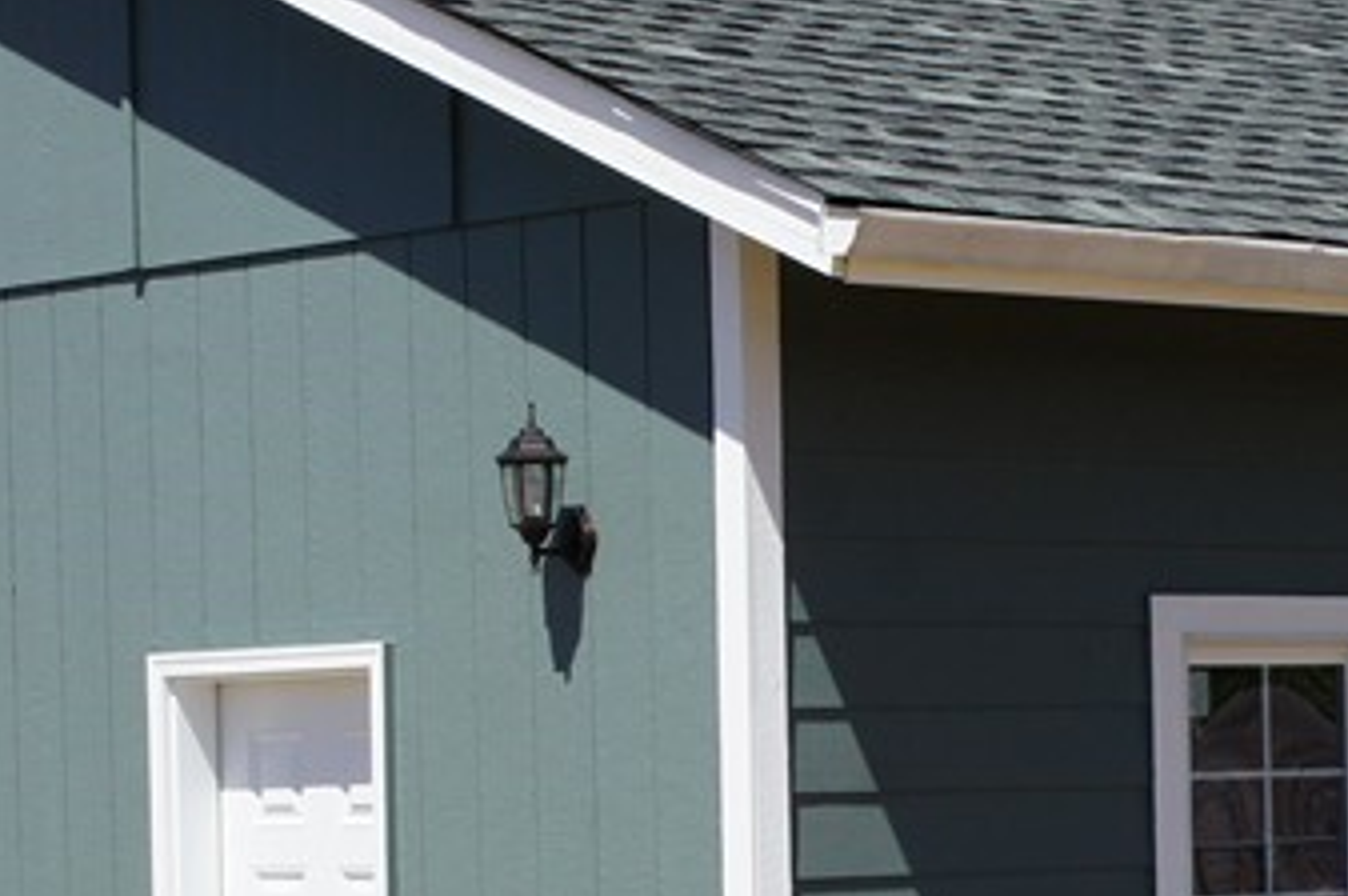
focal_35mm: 131
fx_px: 4886
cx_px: 1078
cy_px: 894
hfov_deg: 15.6
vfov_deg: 10.4
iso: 200
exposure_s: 1/250
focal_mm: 27
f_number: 13
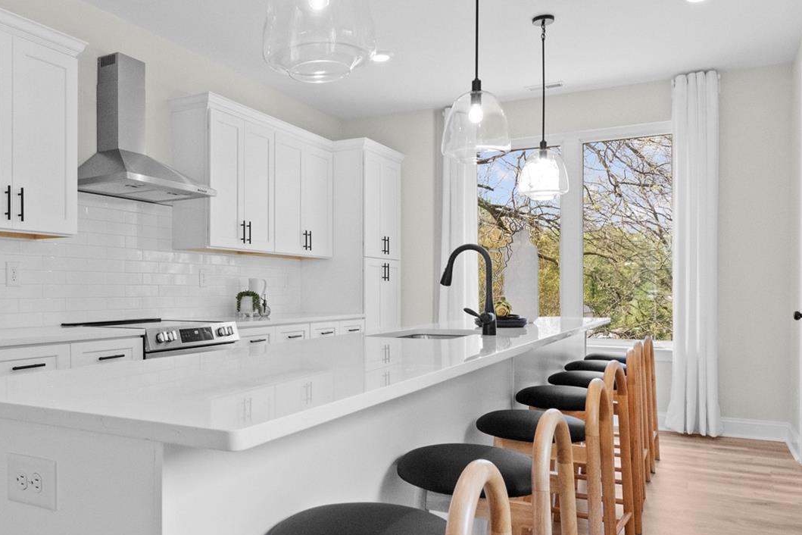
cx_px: 295
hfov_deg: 60.8
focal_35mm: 30
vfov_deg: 43.4
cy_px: 287
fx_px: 672
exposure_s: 1/80
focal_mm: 15.6
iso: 6400
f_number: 11
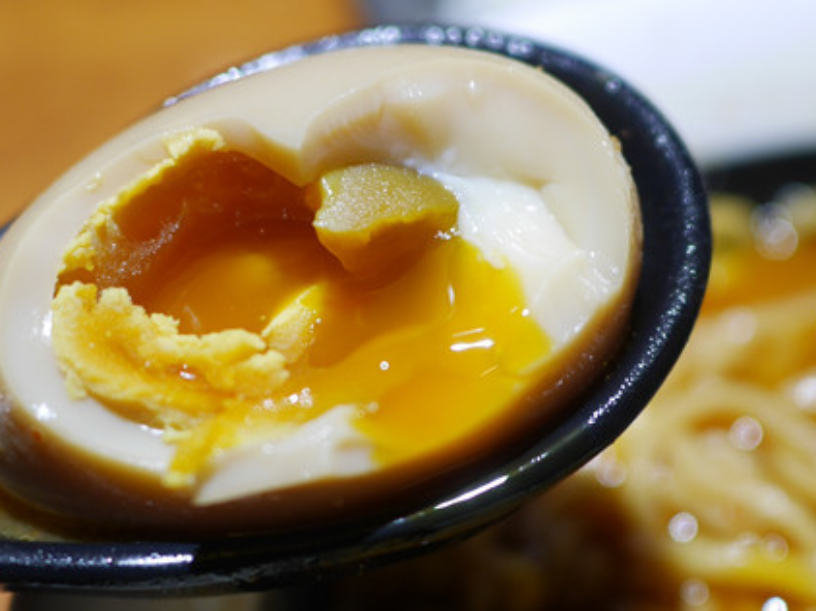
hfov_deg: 30.3
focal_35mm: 64
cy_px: 281
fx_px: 1508
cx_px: 394
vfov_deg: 22.9
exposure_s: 1/100
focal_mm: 15
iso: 200
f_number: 1.8
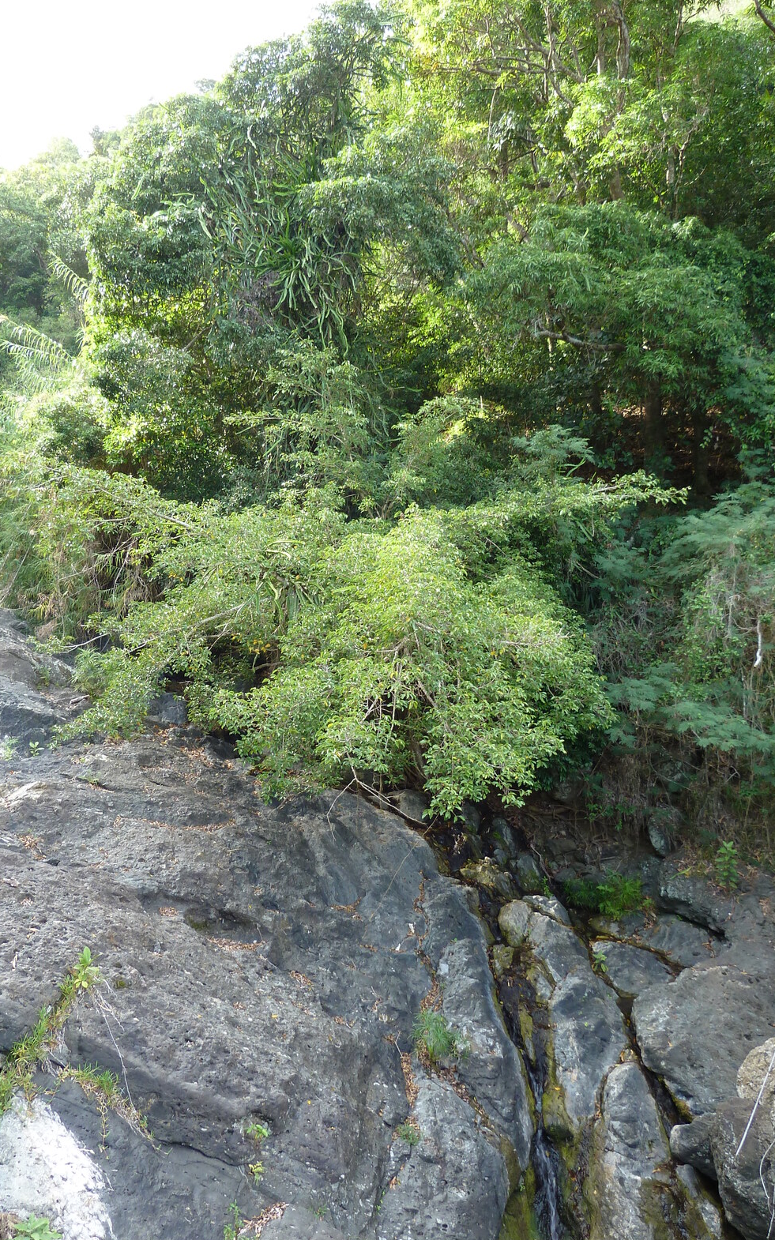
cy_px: 629
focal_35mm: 27
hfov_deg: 46.0
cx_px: 368
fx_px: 913
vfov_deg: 68.4
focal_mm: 4.1
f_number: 3.3
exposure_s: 1/30
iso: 80
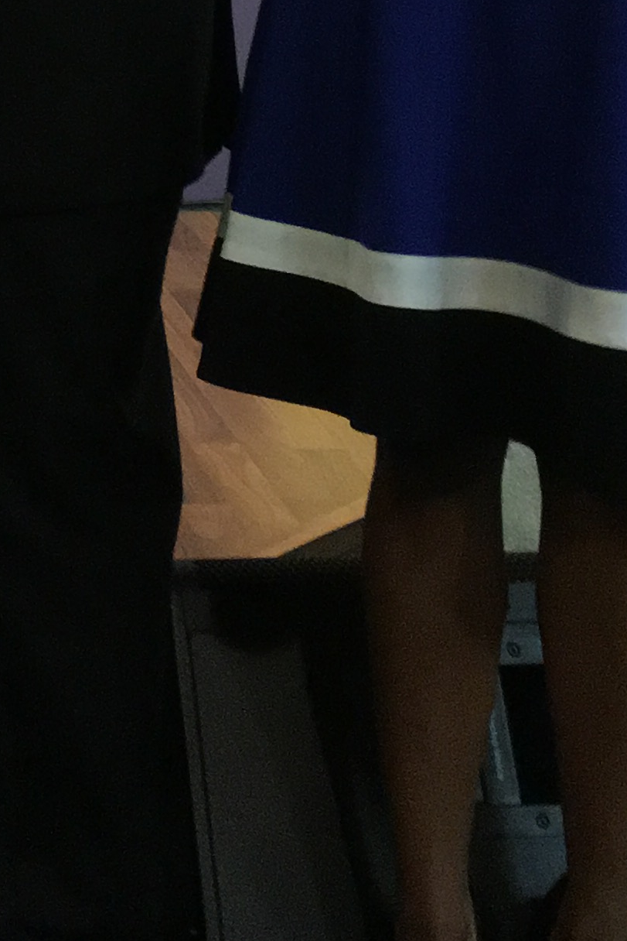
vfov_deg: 19.2
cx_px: -197
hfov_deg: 13.2
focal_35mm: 100
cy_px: -204
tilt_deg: -0.4
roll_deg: -1.2
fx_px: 2612
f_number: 2.2
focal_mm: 4.15
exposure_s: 1/15
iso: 200
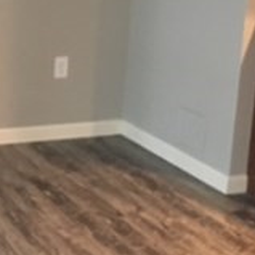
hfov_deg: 17.2
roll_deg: -1.5
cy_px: 83
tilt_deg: -13.4
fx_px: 808
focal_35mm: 97
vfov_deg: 17.9
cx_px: -45
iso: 320
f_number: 2.2
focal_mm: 4.15
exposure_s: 1/15
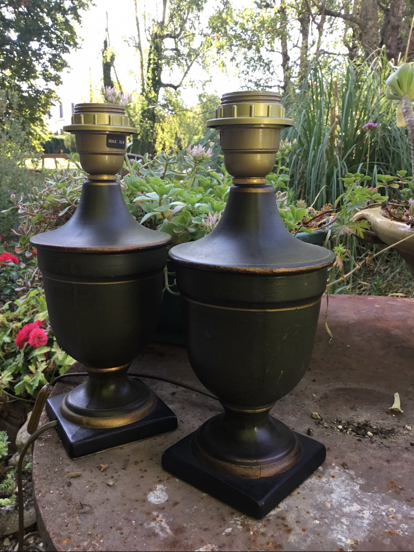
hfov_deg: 45.4
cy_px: 276
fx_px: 494
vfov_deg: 58.4
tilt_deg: -12.2
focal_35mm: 31
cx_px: 207
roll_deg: +0.2
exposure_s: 1/100
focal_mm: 3.3
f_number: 2.4
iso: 32
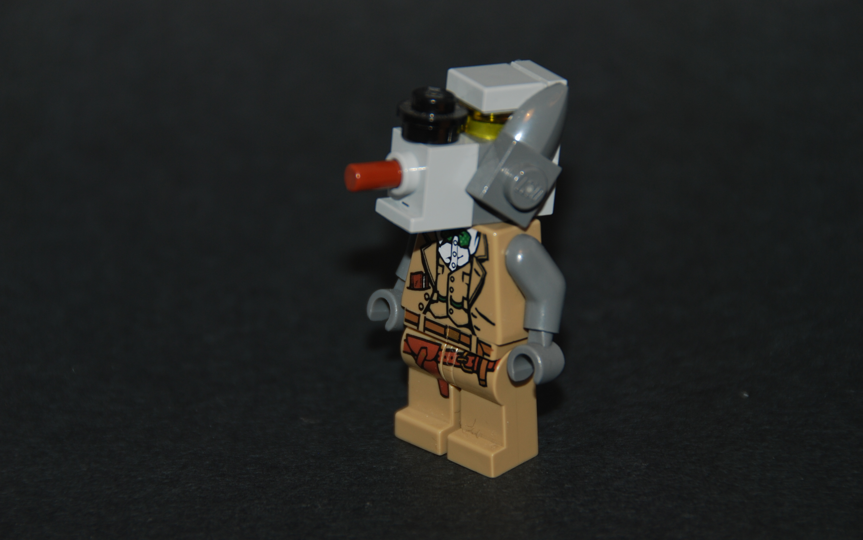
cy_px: 255
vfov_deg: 3.9
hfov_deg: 6.3
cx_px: 428
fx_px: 7880
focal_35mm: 335
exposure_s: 1/125
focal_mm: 200
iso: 100
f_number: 5.6
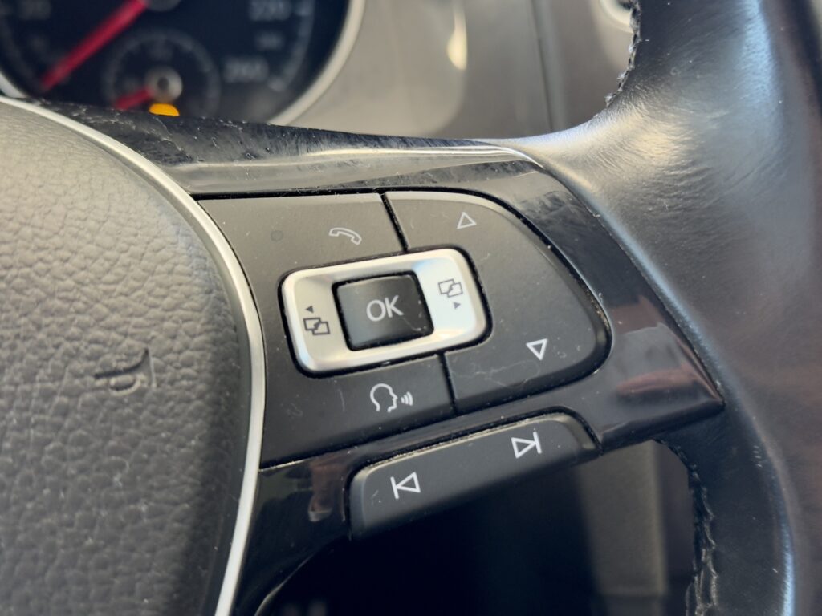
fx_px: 1140
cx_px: 411
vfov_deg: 30.3
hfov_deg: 39.7
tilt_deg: -26.9
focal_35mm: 48
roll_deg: -4.2
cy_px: 308
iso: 250
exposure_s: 1/33
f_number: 1.78
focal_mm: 6.76
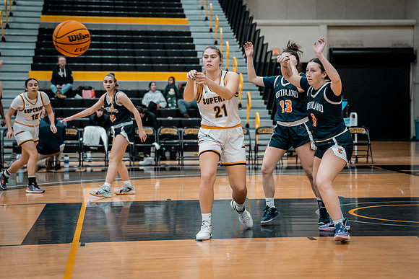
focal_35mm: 82
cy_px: 125
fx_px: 957
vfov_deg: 16.6
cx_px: 251
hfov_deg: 24.6
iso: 1600
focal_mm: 67
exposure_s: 1/640
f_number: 2.5
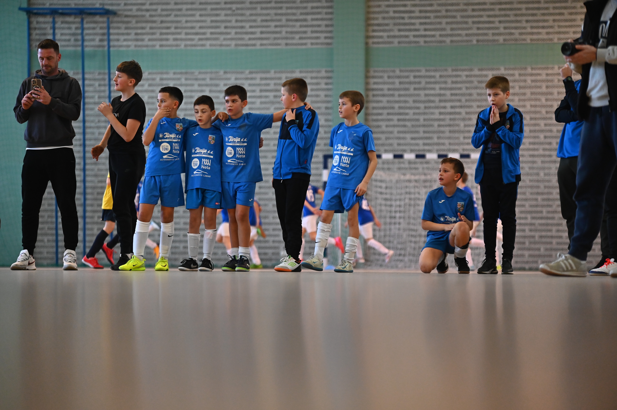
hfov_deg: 15.8
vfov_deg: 10.5
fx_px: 2227
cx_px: 308
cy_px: 205
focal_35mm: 130
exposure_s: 1/640
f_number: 2.8
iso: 3200
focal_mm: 130
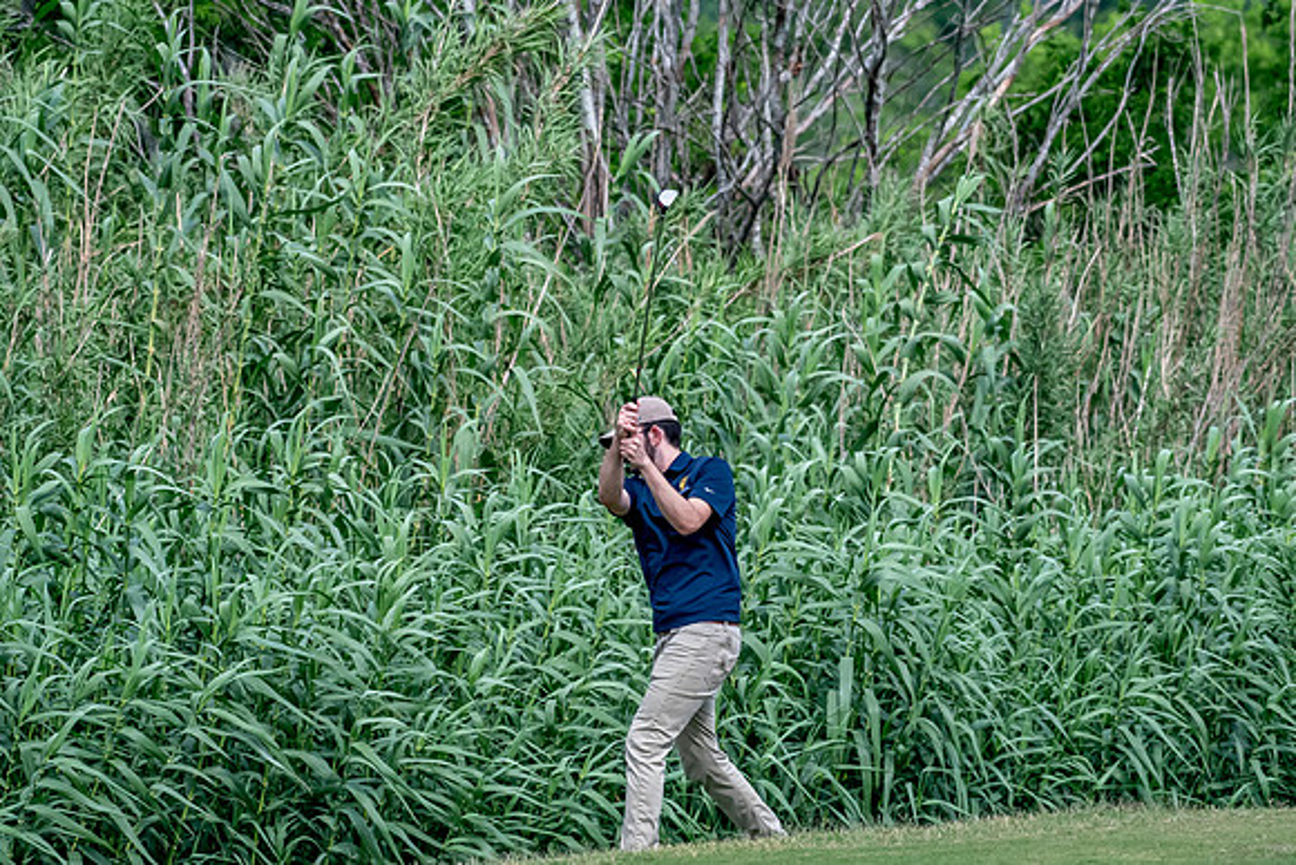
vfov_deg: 4.0
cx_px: 648
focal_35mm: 345
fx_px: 12422
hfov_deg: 6.0
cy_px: 432
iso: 1250
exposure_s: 1/2000
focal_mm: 230
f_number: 5.6
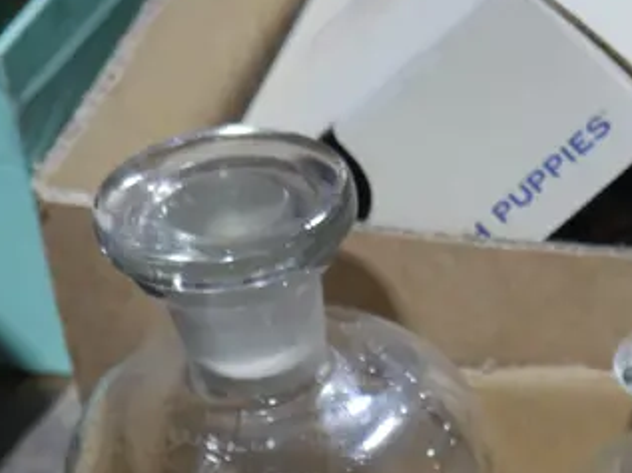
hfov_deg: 15.1
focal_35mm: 123
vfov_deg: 11.5
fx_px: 2243
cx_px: 873
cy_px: 721
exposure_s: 1/60
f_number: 4.1
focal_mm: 19
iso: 400
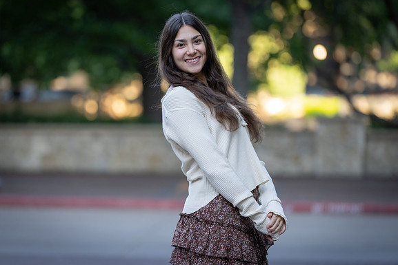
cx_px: 180
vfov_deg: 7.7
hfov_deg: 11.5
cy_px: 122
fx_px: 1968
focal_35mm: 178
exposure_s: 1/320
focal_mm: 154
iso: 500
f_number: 2.8
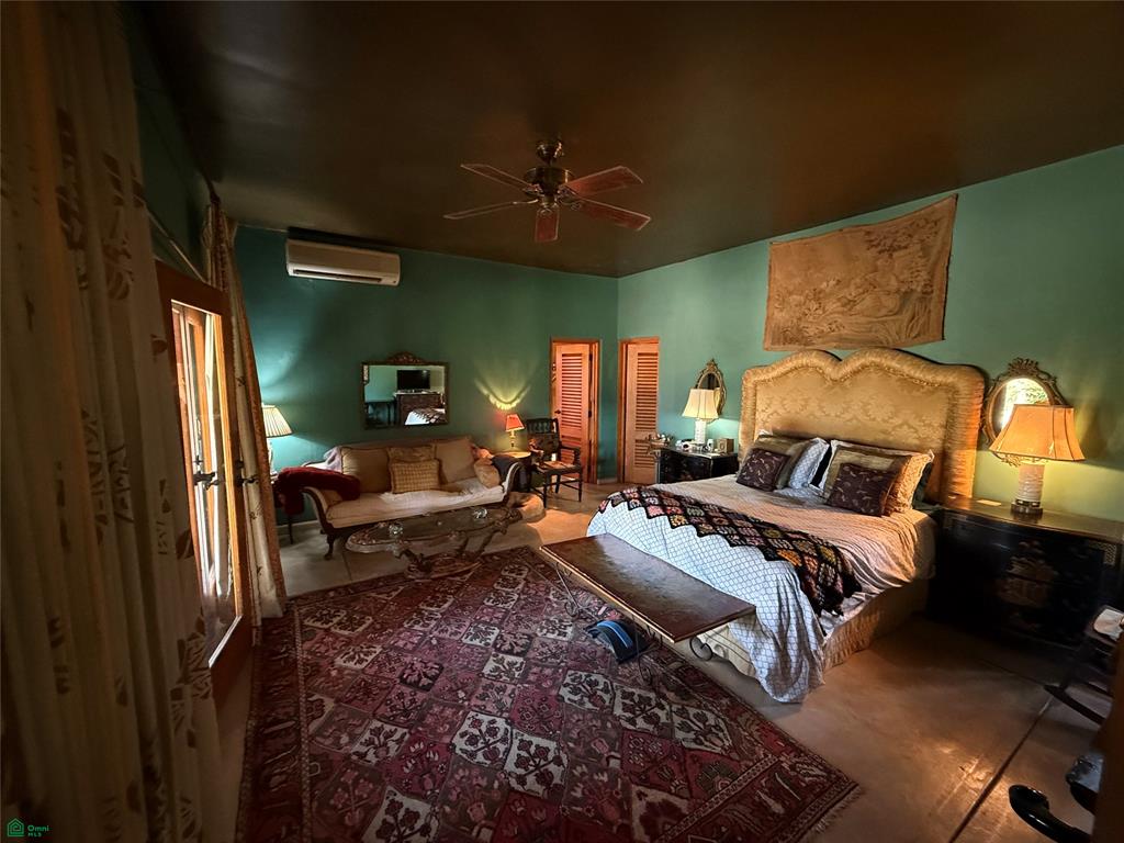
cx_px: 562
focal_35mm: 14
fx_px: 455
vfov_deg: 85.7
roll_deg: -0.5
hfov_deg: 102.1
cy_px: 422
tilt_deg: -5.8
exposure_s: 1/60
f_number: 2.2
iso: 800
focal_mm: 2.22
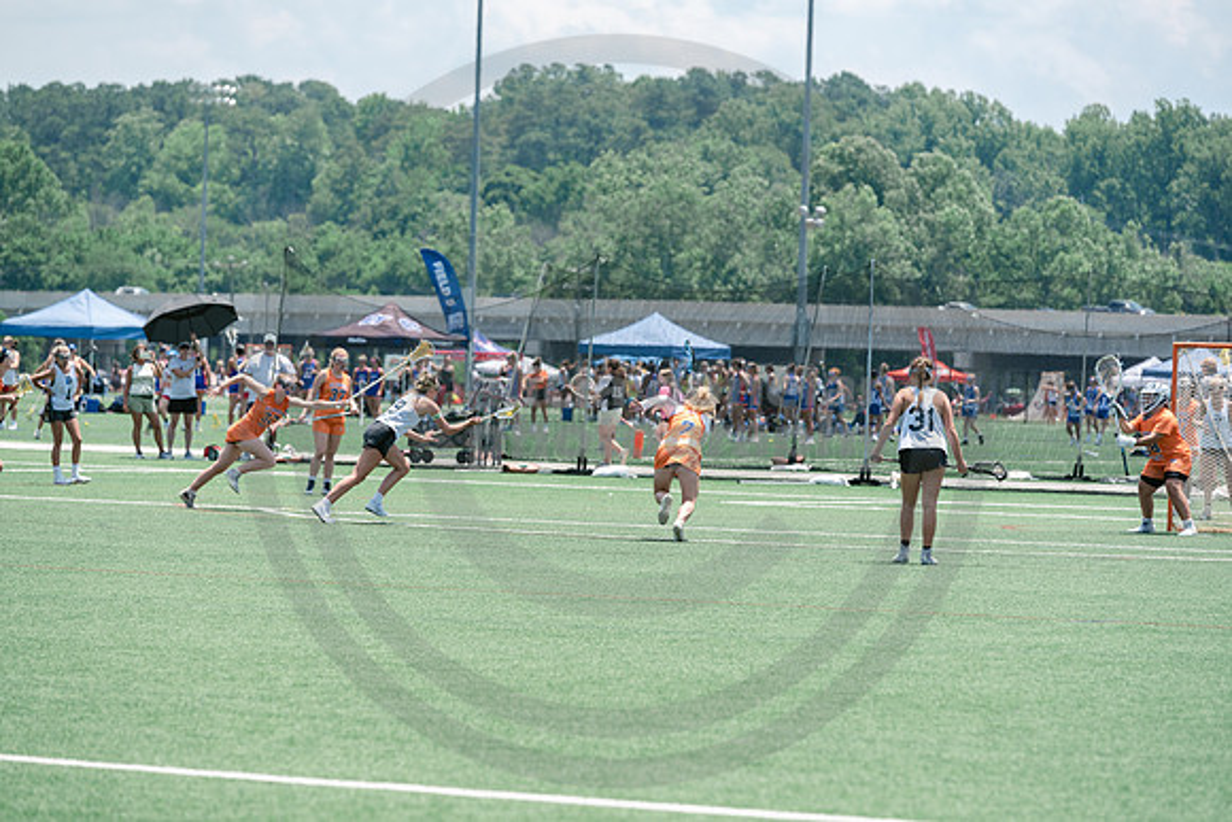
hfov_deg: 10.3
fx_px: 6846
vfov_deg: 6.9
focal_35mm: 200
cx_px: 616
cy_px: 411
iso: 400
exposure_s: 1/1600
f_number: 5
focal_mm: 200
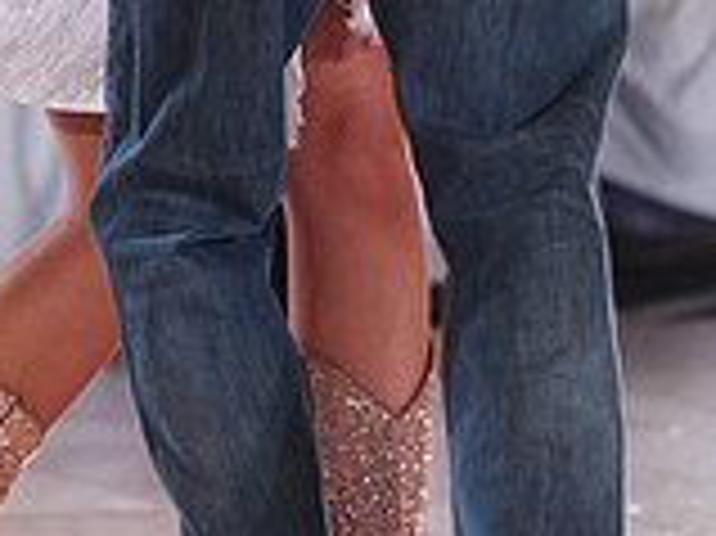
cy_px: -351
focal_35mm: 461
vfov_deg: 3.2
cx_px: 439
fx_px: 9528
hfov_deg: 4.3
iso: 1600
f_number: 4.5
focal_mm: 131
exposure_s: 1/320
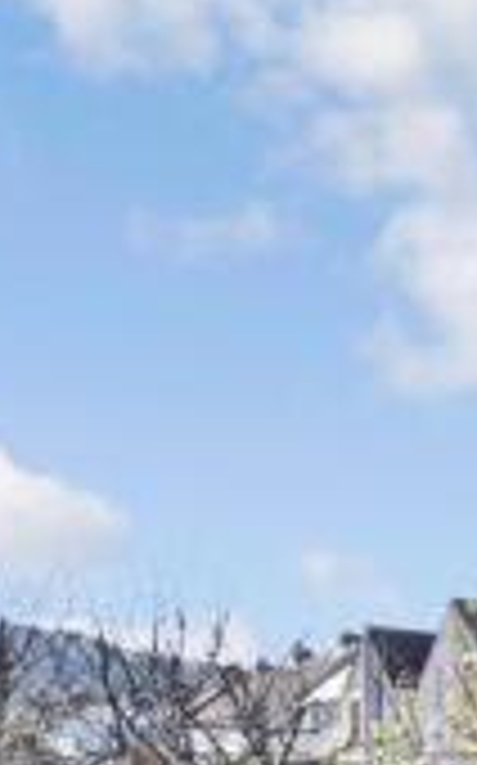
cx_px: 1058
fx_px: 1229
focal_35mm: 59
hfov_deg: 15.4
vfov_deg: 30.5
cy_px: 862
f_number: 10
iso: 400
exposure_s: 1/400
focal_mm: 10
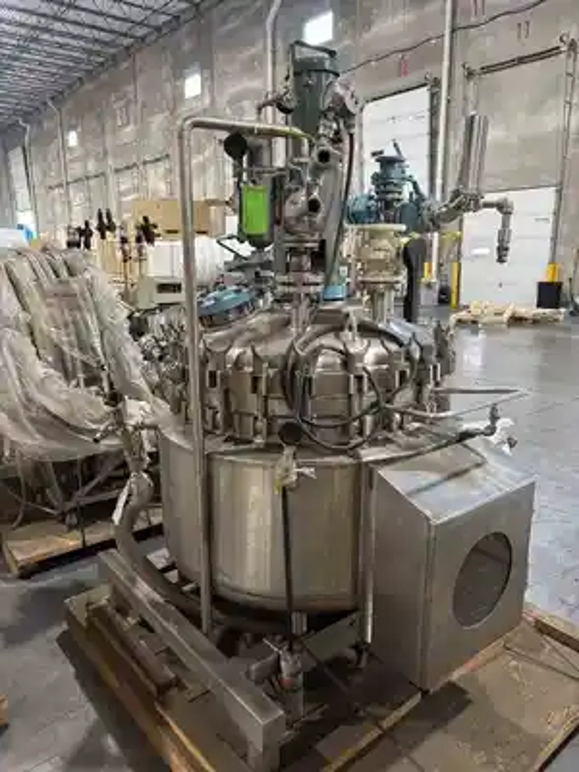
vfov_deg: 67.3
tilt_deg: -12.2
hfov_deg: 53.1
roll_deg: +1.1
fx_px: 580
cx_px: 290
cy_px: 386
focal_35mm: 26
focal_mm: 5.96
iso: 400
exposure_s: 1/60
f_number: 1.6
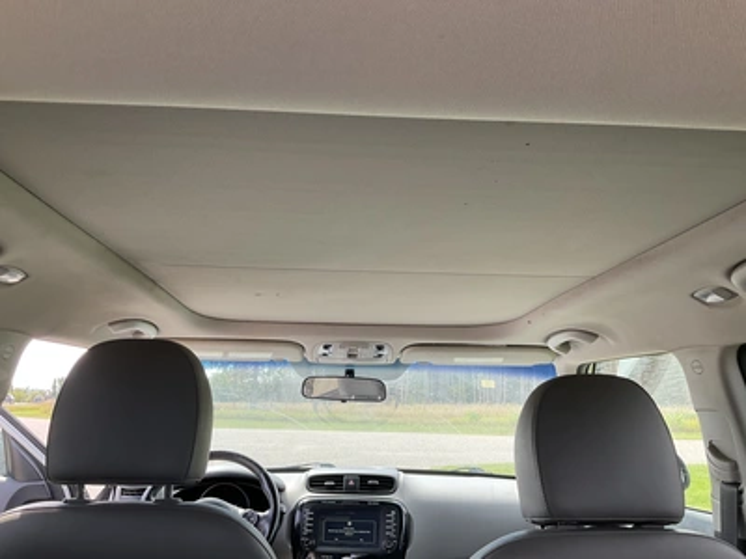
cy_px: 280
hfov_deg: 61.7
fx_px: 625
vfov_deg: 48.2
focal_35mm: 29
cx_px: 373
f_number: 1.8
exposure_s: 1/158
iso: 32
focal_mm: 3
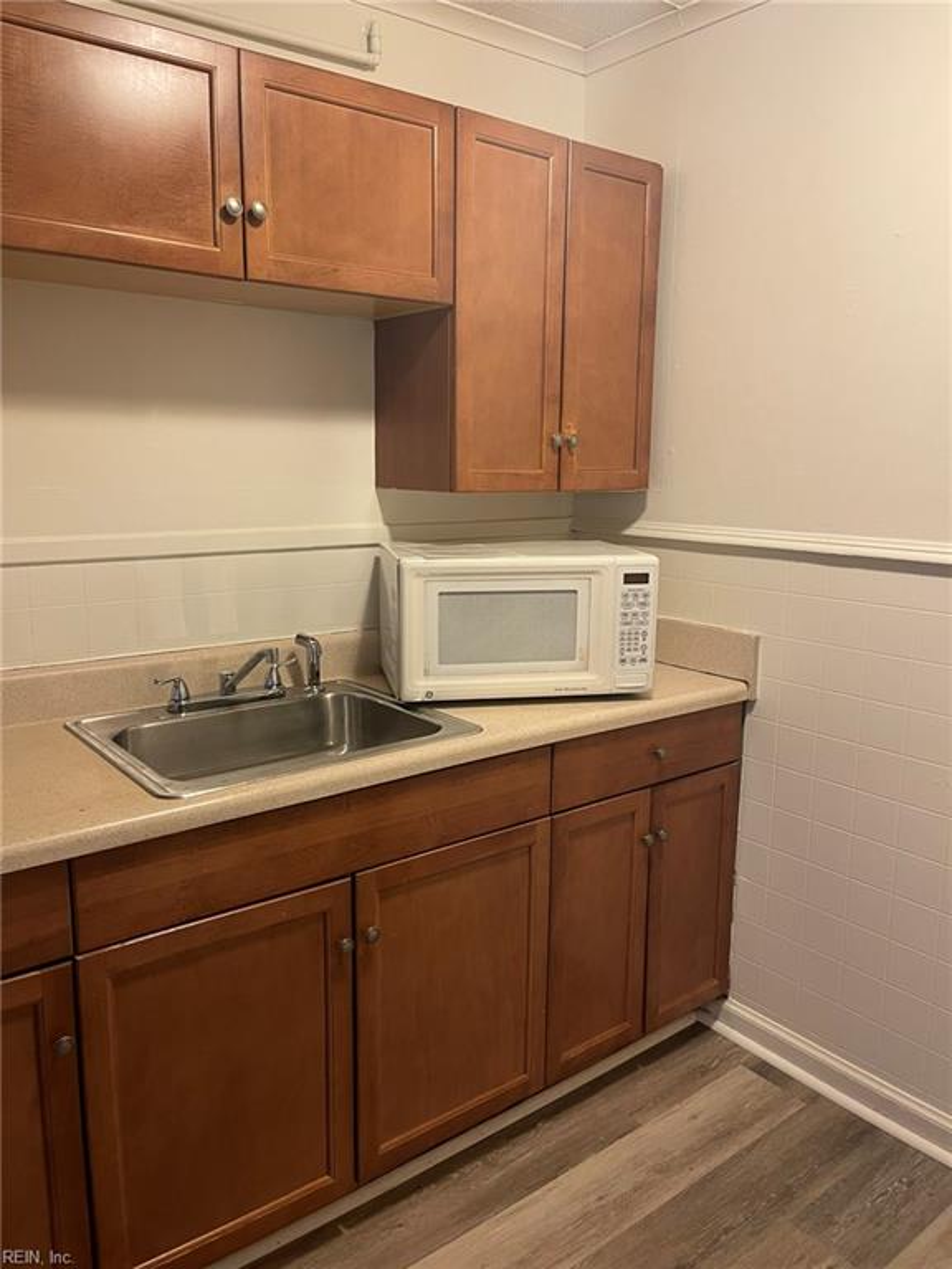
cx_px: 476
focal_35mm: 25
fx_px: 917
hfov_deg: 54.9
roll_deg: +0.7
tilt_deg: -10.3
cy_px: 634
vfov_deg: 69.4
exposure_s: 1/60
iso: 250
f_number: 1.6
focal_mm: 5.1
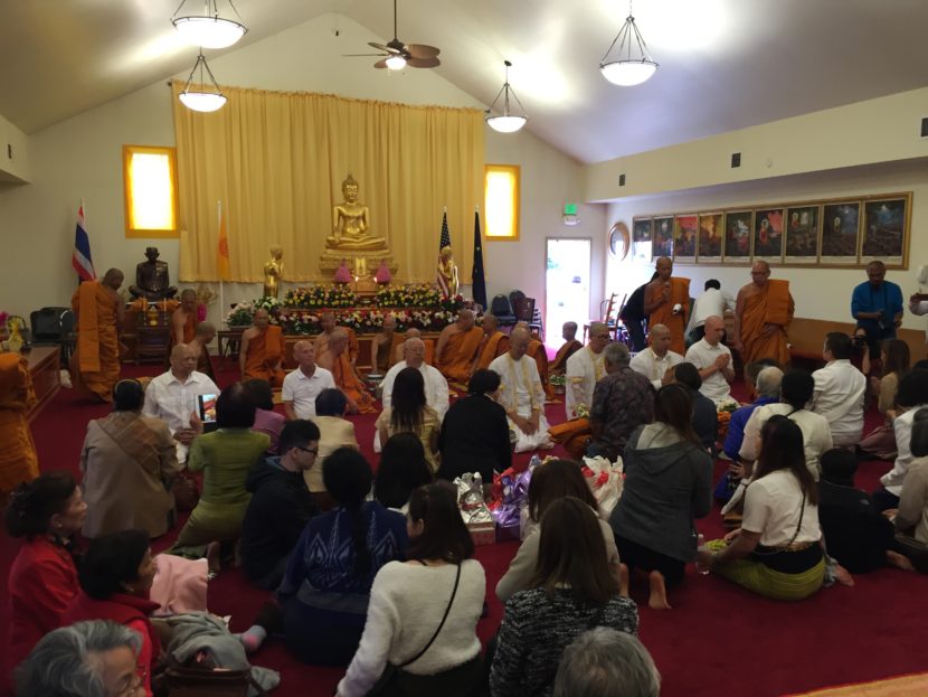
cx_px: 464
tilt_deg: -5.7
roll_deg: -0.4
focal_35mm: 29
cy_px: 348
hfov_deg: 61.6
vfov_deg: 48.3
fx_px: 778
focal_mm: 4.15
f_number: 2.2
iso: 80
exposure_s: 1/30
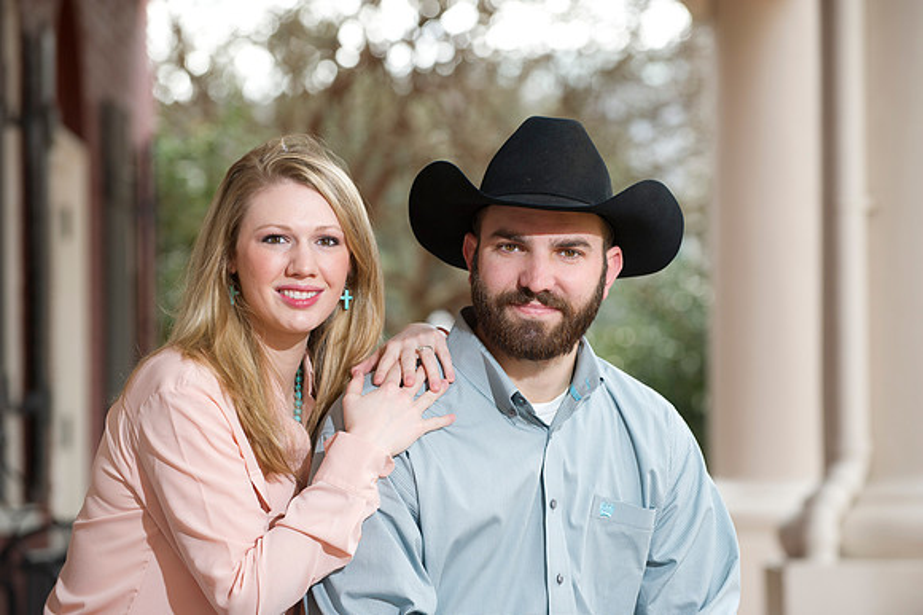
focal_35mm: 135
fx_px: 3459
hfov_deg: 15.2
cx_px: 462
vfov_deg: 10.1
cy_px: 308
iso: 250
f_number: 4
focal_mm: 135
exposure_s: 1/125
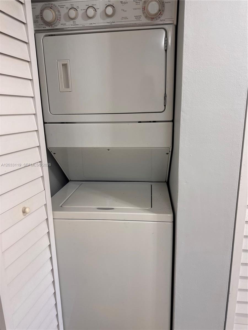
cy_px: 165
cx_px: 124
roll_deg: +1.3
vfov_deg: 71.6
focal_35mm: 24
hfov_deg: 56.8
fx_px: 229
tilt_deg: -12.3
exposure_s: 1/60
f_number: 1.78
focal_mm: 6.76
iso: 125
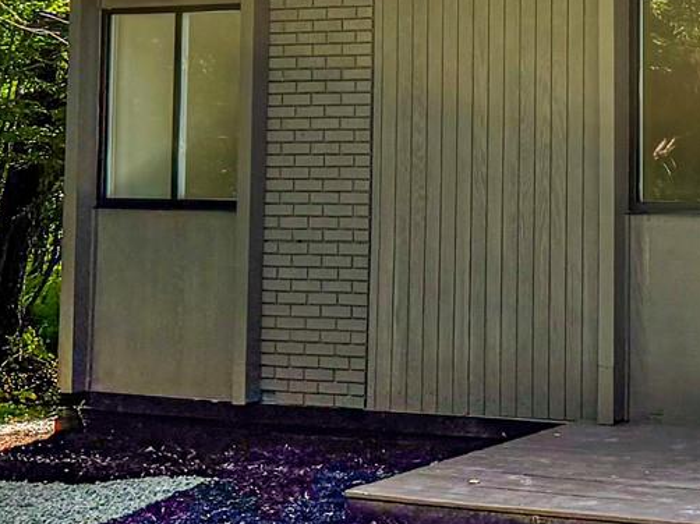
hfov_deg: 19.1
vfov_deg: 14.7
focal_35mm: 98
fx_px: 1981
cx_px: 798
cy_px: -74
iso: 100
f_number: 1.8
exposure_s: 1/950
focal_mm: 6.76
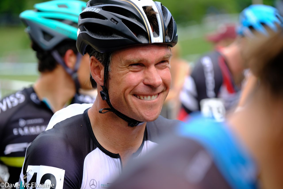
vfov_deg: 8.6
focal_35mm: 159
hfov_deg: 12.9
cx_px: 142
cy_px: 94
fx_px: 1251
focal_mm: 106
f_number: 3.6
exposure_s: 1/250
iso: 200
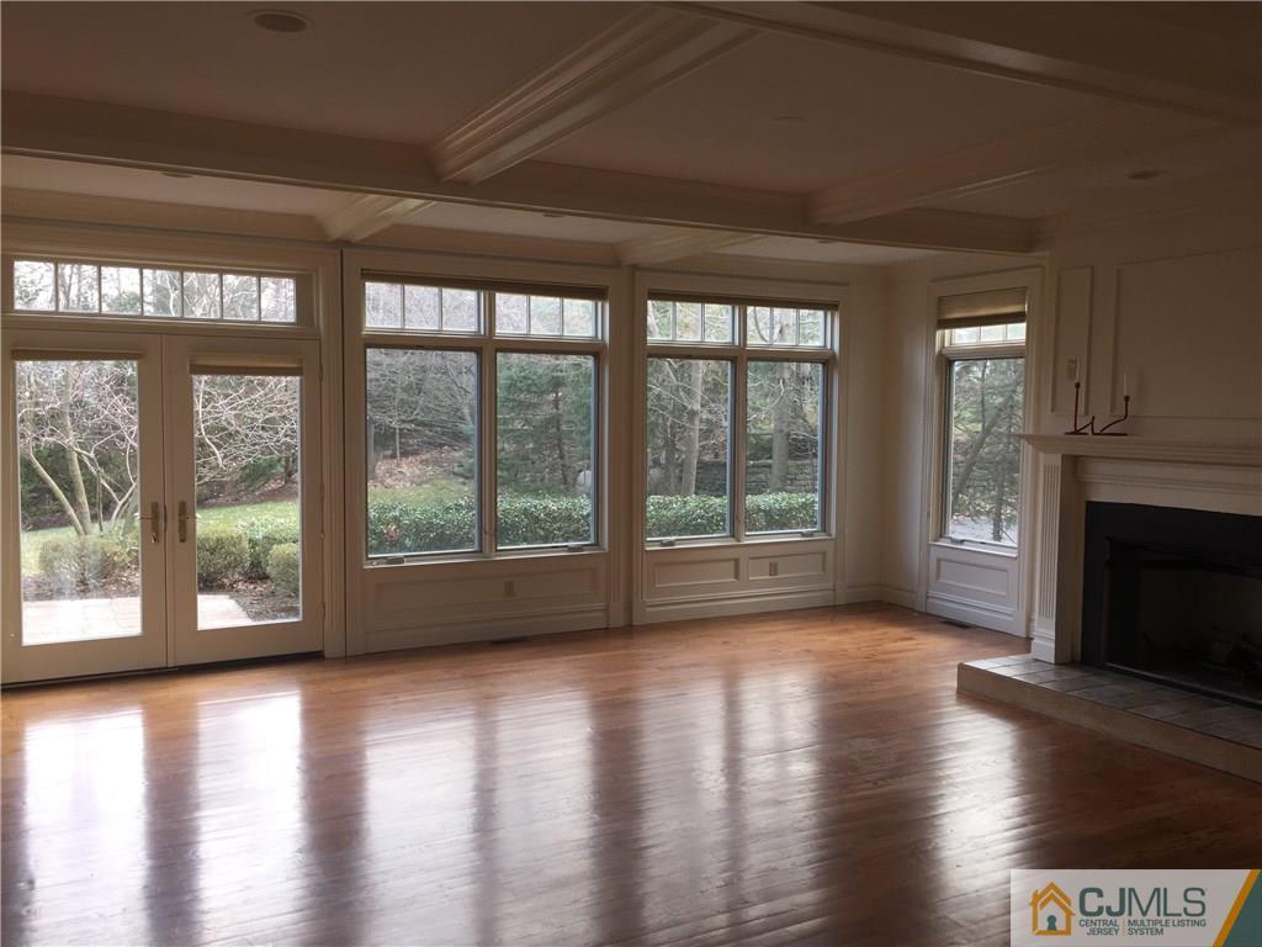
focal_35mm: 29
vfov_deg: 48.2
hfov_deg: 61.7
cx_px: 631
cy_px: 474
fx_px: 1057
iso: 40
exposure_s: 1/60
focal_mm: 4.15
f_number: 2.2
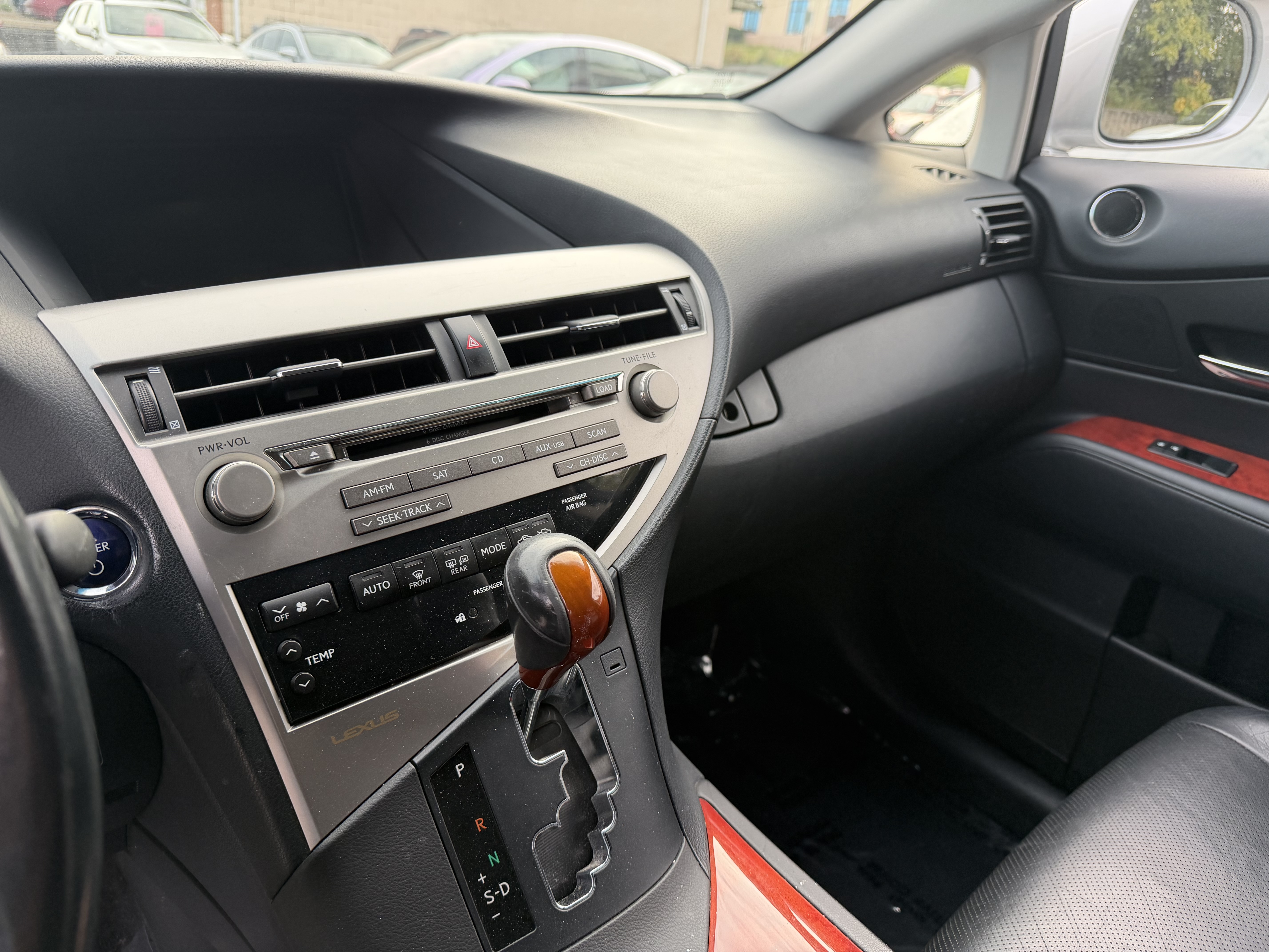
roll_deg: -8.1
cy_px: 476
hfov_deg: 71.6
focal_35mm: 24
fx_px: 880
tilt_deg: -21.2
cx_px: 634
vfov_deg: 56.8
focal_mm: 6.76
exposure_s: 1/214
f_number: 1.78
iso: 125
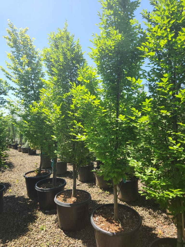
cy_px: 124
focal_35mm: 23
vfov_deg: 73.9
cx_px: 92
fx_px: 164
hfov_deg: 58.9
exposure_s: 1/596
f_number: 1.8
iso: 20
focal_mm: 5.4
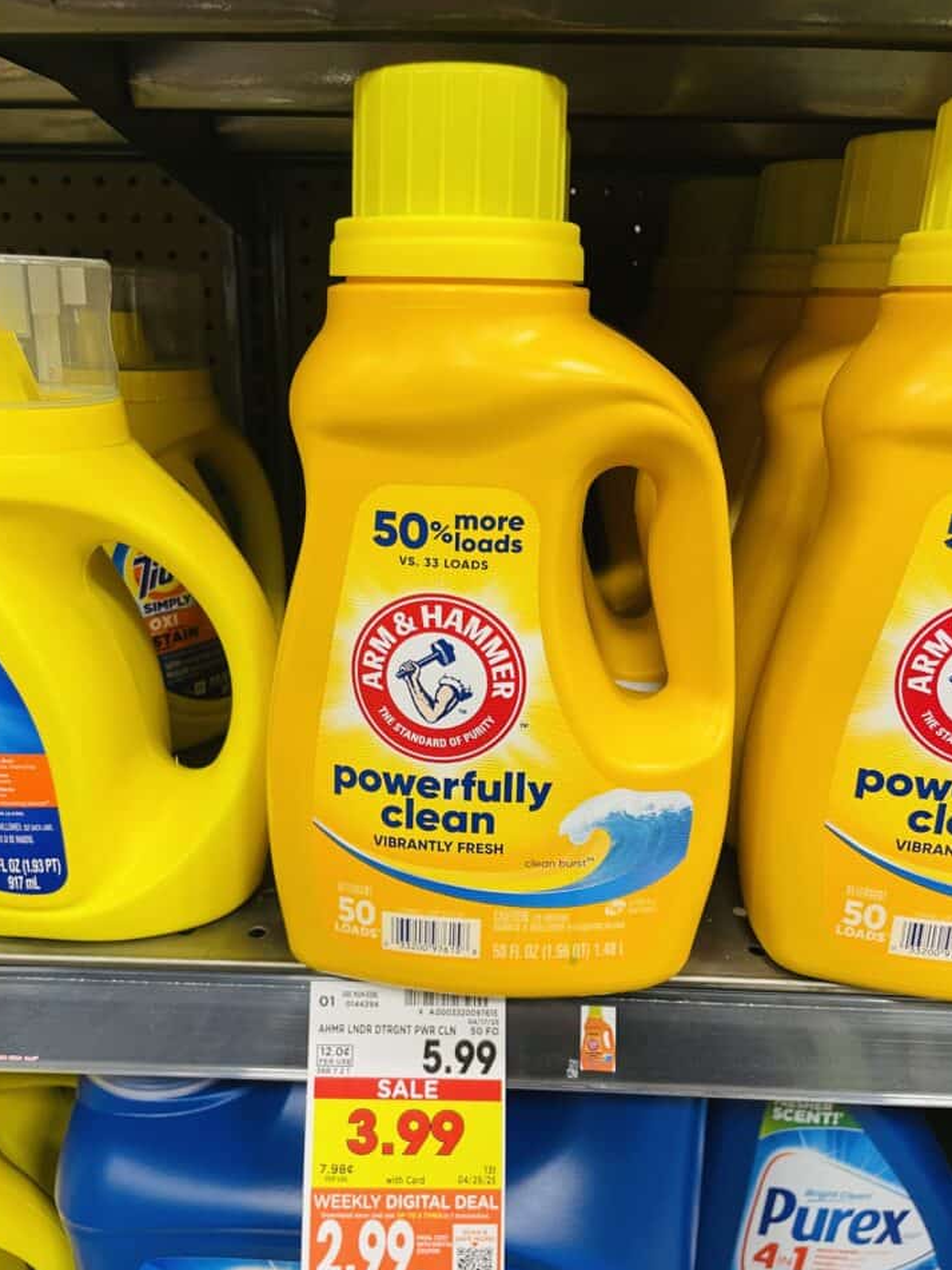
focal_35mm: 28
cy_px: 672
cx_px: 455
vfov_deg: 63.4
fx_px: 1027
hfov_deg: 49.7
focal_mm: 4.2
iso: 80
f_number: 1.6
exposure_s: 1/42
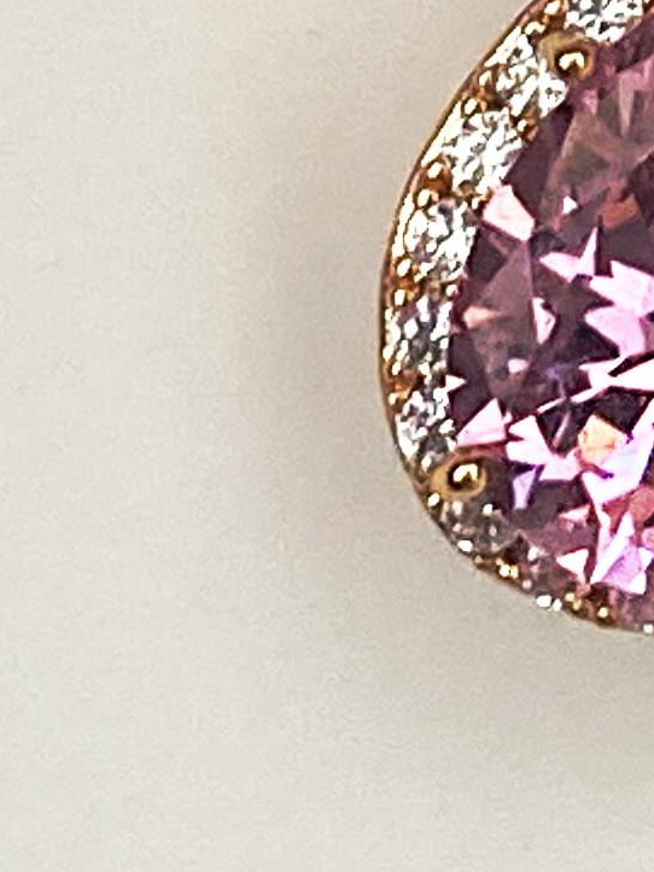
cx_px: 624
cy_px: -829
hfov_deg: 5.1
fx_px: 7307
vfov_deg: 6.6
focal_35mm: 290
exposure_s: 1/121
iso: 80
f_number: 1.8
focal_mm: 4.25
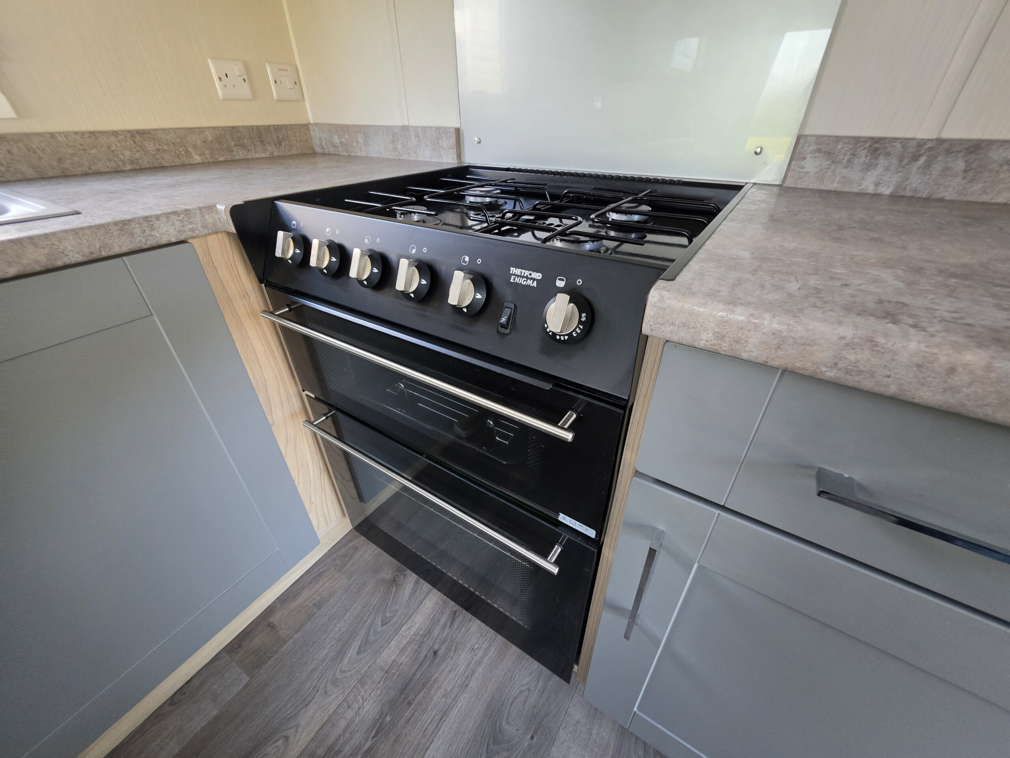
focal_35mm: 13
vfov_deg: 89.9
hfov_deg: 106.2
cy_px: 379
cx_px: 505
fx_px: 379
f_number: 1.9
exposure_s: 1/100
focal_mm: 2.2
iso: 250
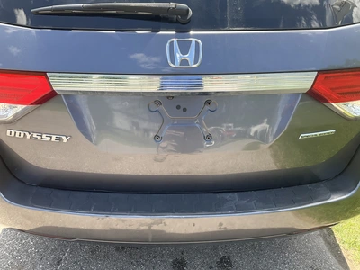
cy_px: 135
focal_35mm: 29
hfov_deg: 61.7
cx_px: 180
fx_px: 302
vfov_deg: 48.2
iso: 25
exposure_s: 1/342
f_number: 1.8
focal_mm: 3
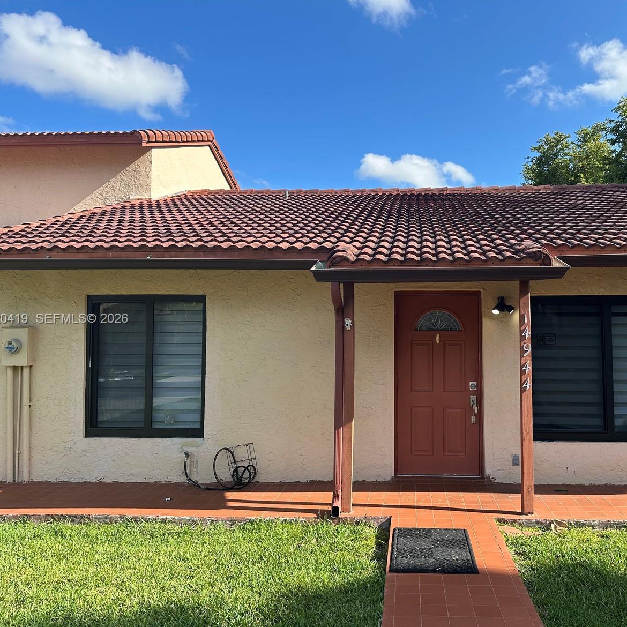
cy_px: 319
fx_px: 594
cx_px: 390
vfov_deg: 55.6
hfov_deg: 55.0
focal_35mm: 29
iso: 80
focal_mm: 6.86
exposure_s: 1/1779
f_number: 1.78
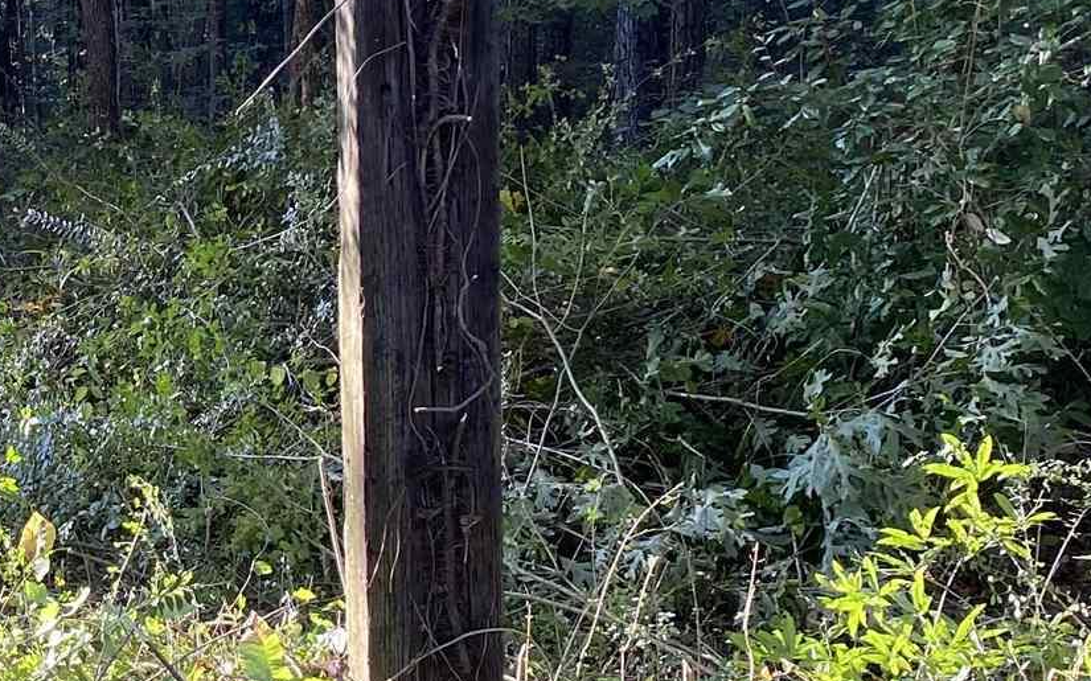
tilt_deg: -9.0
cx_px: -17
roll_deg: +0.9
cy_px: 402
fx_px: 2289
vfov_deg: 16.9
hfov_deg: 25.4
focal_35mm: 77
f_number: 1.8
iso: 64
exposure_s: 1/121
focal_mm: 4.25
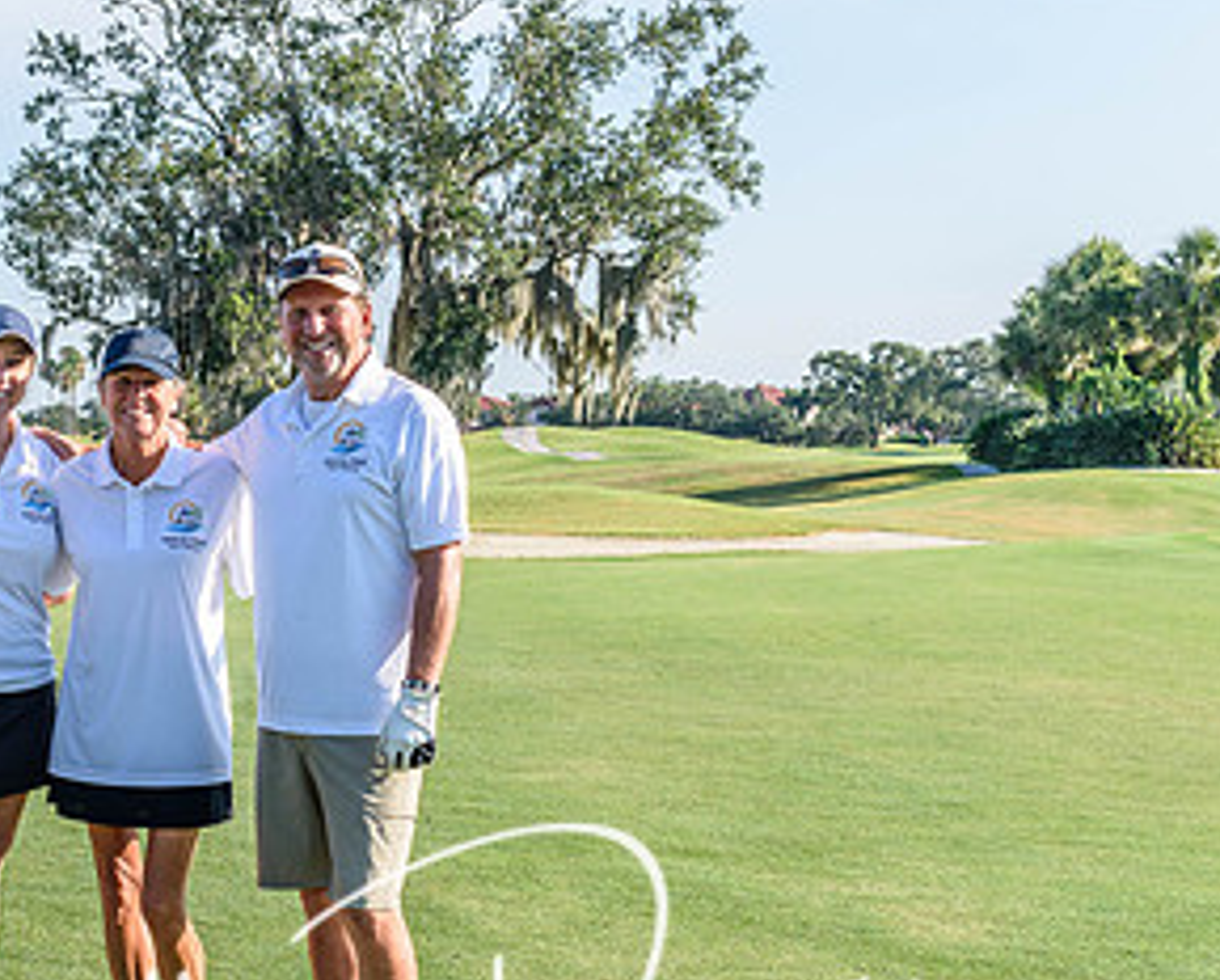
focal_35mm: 79
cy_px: 661
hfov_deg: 23.3
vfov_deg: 19.4
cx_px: 68
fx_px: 2856
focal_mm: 28
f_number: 9
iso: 200
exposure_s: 1/320
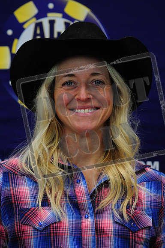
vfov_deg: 12.5
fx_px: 1138
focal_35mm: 165
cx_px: 82
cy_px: 124
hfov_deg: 8.3
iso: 640
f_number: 4.2
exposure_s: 1/125
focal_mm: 110
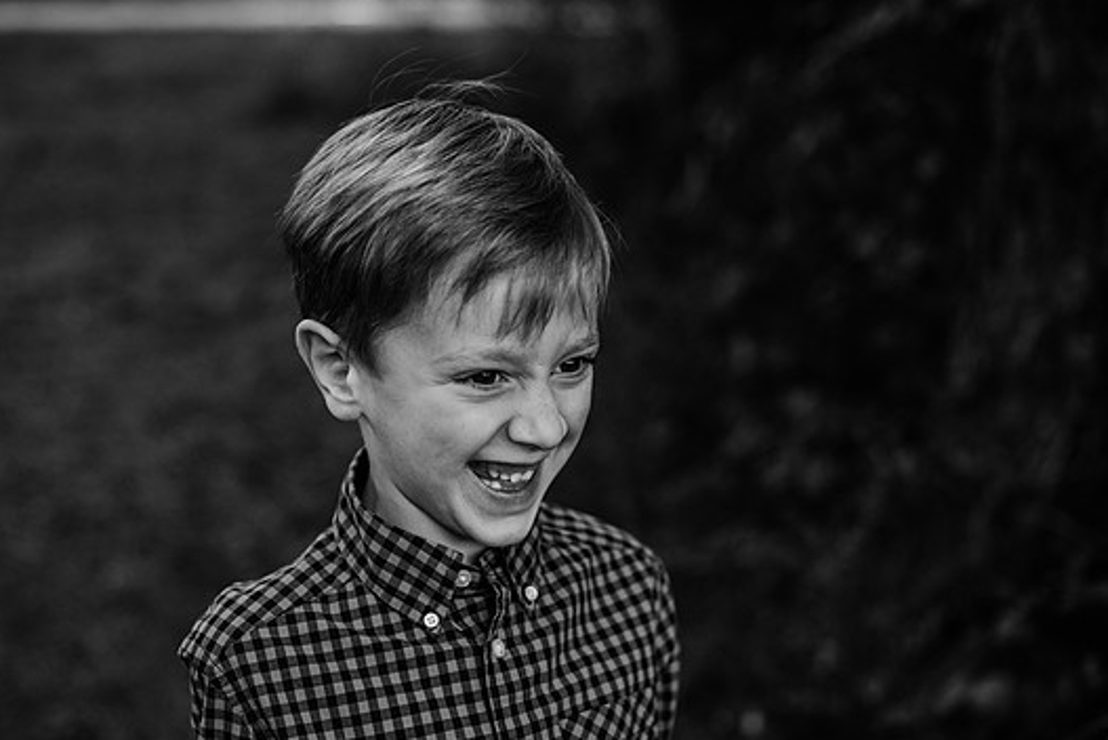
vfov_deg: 24.6
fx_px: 1694
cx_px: 511
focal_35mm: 55
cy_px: 375
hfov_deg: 36.2
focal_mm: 50
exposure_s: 1/1000
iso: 320
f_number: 2.5
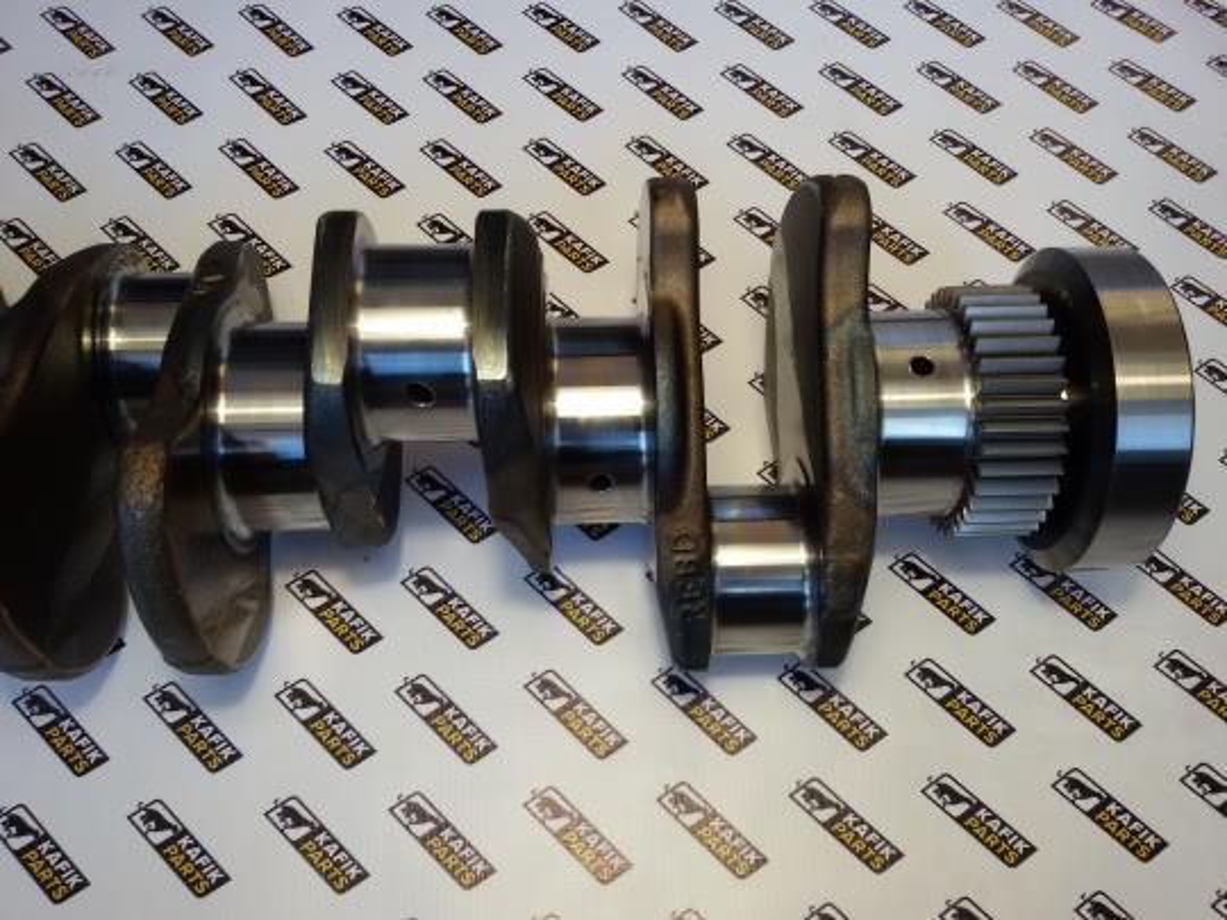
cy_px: 460
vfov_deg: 45.4
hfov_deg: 58.4
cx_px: 614
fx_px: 1099
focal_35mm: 31
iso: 50
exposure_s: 1/33
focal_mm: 2.93
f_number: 2.4
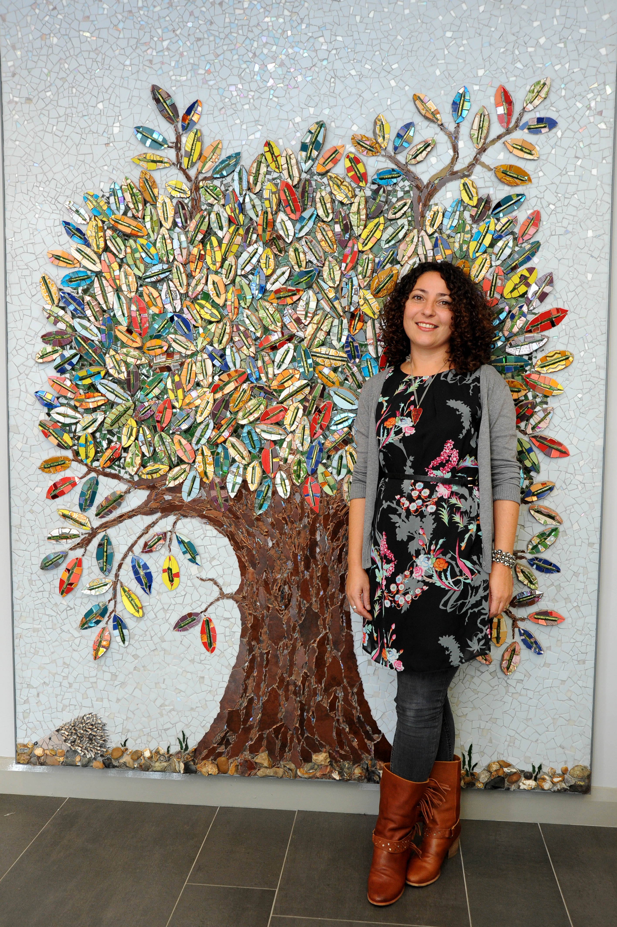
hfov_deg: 43.6
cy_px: 464
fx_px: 772
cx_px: 308
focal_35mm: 30
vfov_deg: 62.0
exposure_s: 1/80
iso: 1600
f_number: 5.6
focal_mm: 30
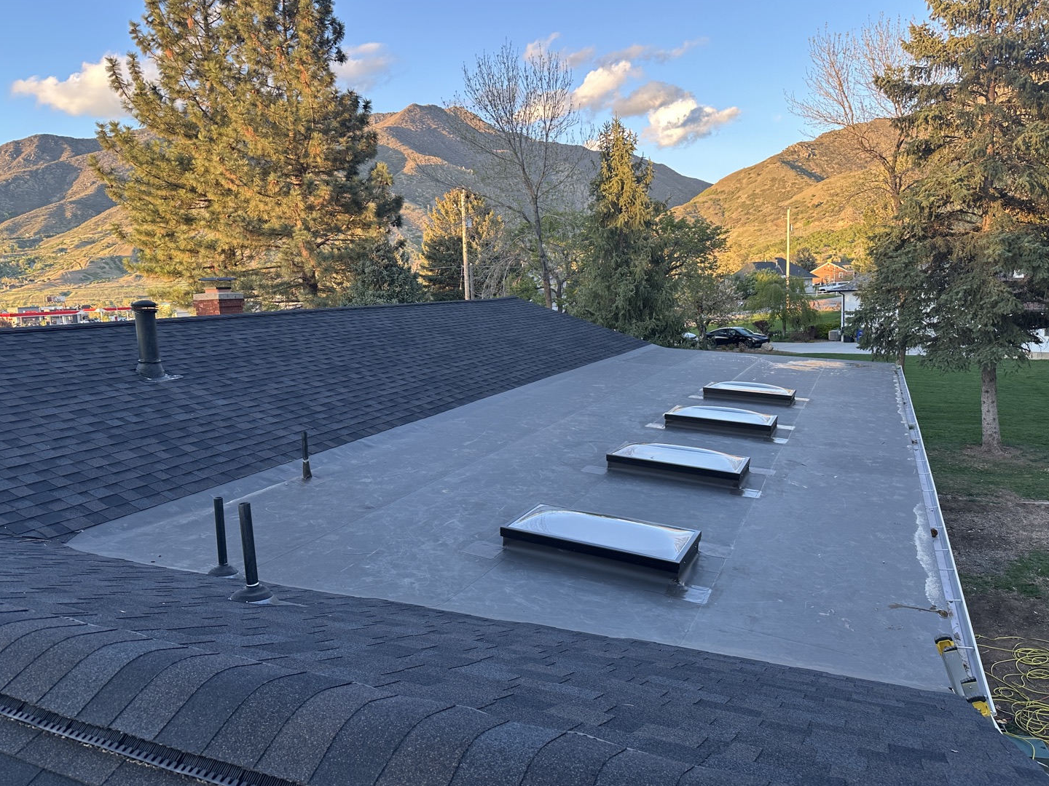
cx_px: 521
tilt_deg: -6.5
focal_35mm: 25
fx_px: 758
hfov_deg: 69.4
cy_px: 382
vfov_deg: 54.9
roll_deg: +3.0
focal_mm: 6.86
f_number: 1.78
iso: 80
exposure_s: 1/166
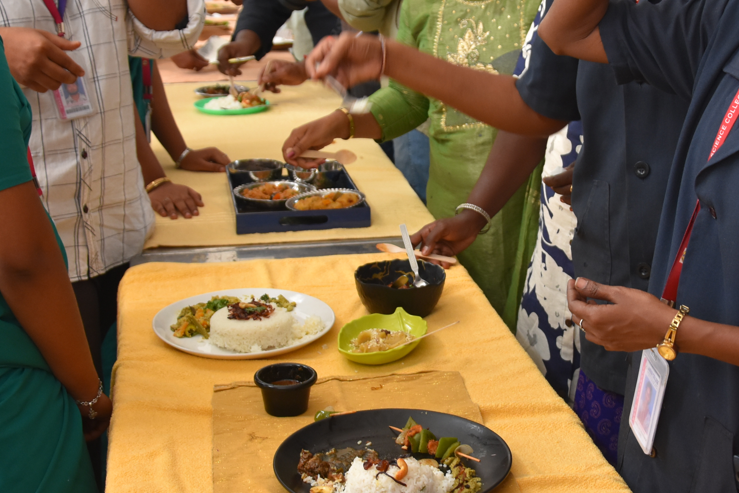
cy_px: 128
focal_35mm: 59
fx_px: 1211
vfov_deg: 22.8
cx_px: 429
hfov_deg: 33.9
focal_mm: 22
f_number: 4.5
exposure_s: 1/80
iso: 800
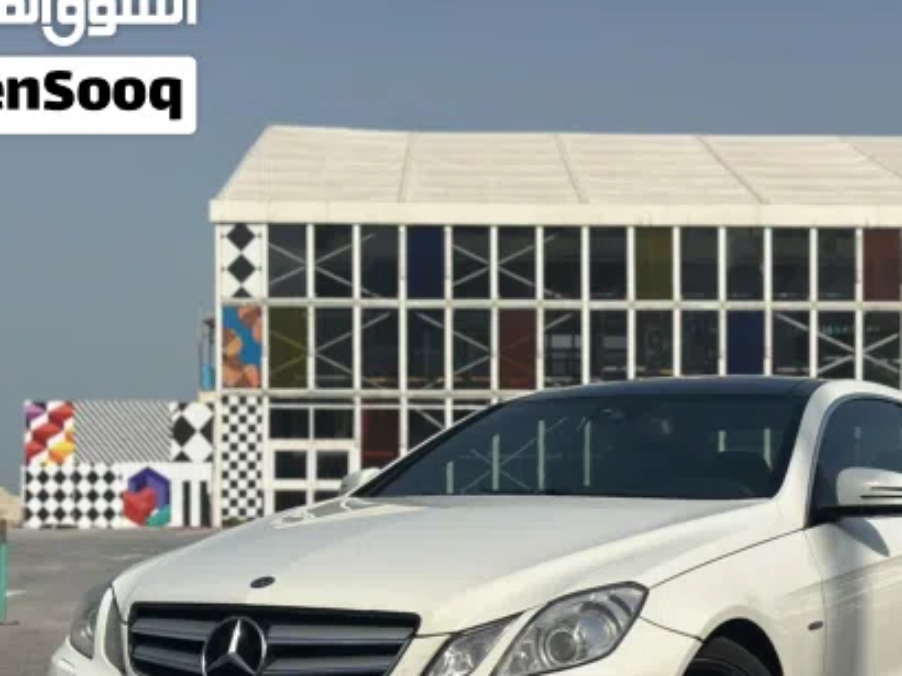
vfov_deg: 19.6
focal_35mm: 75
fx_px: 1953
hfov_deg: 26.0
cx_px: 528
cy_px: 451
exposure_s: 1/12048
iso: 100
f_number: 1.78
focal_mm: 6.86
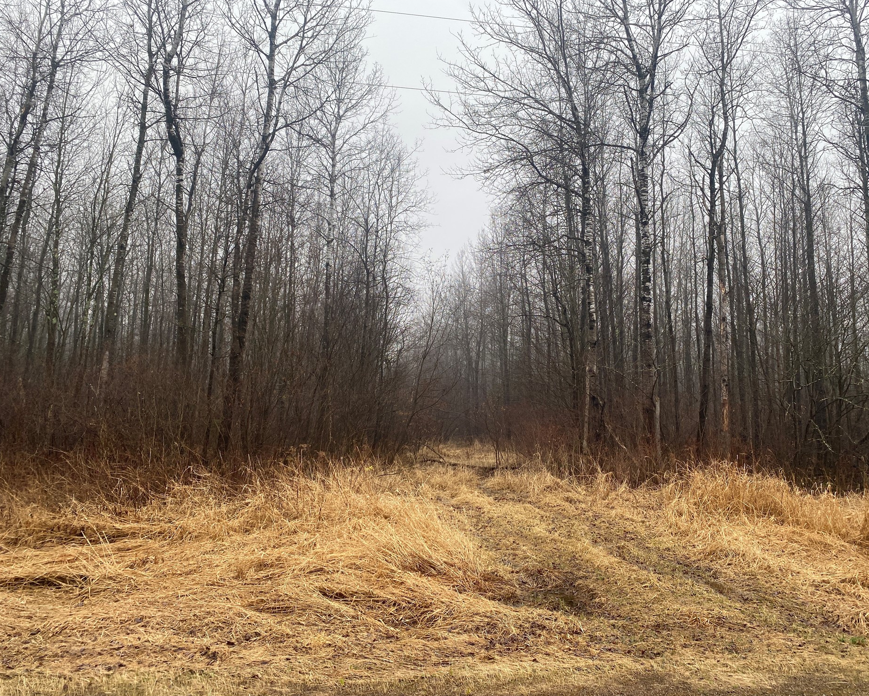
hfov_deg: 62.1
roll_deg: -0.4
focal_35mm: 28
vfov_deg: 51.5
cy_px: 353
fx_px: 720
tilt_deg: +5.7
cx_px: 473
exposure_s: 1/400
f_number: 1.8
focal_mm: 4.25
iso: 32
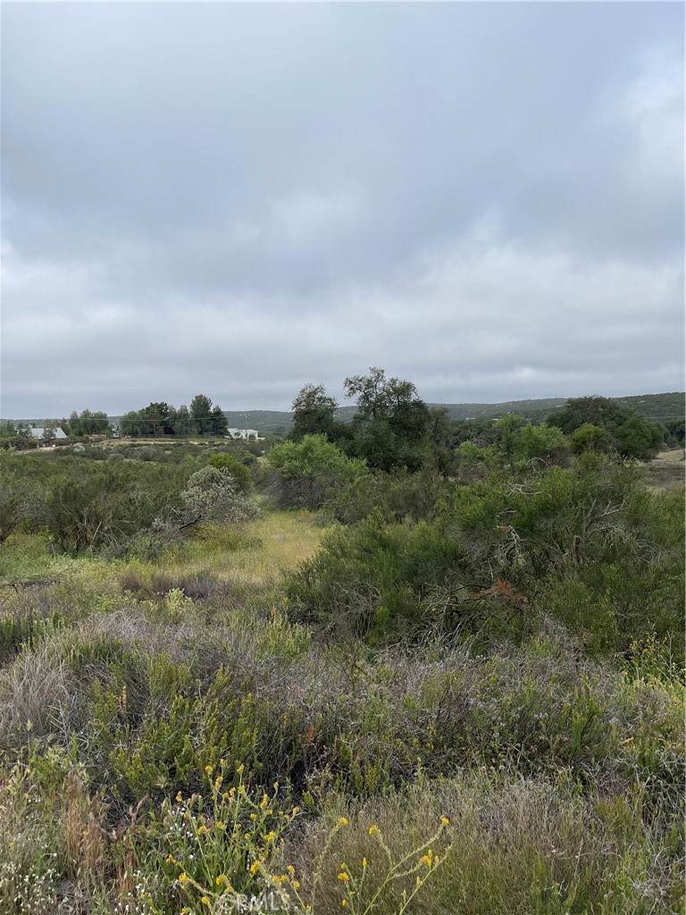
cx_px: 343
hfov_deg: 53.1
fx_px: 687
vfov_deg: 67.3
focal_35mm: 26
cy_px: 458
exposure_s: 1/3003
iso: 32
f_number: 1.6
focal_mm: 5.1
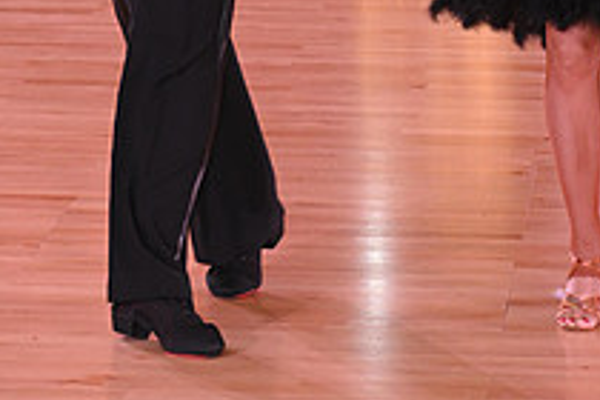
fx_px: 3966
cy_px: -234
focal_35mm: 238
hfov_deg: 8.6
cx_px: 387
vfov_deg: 5.7
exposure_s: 1/200
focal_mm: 86
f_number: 5.6
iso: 1600
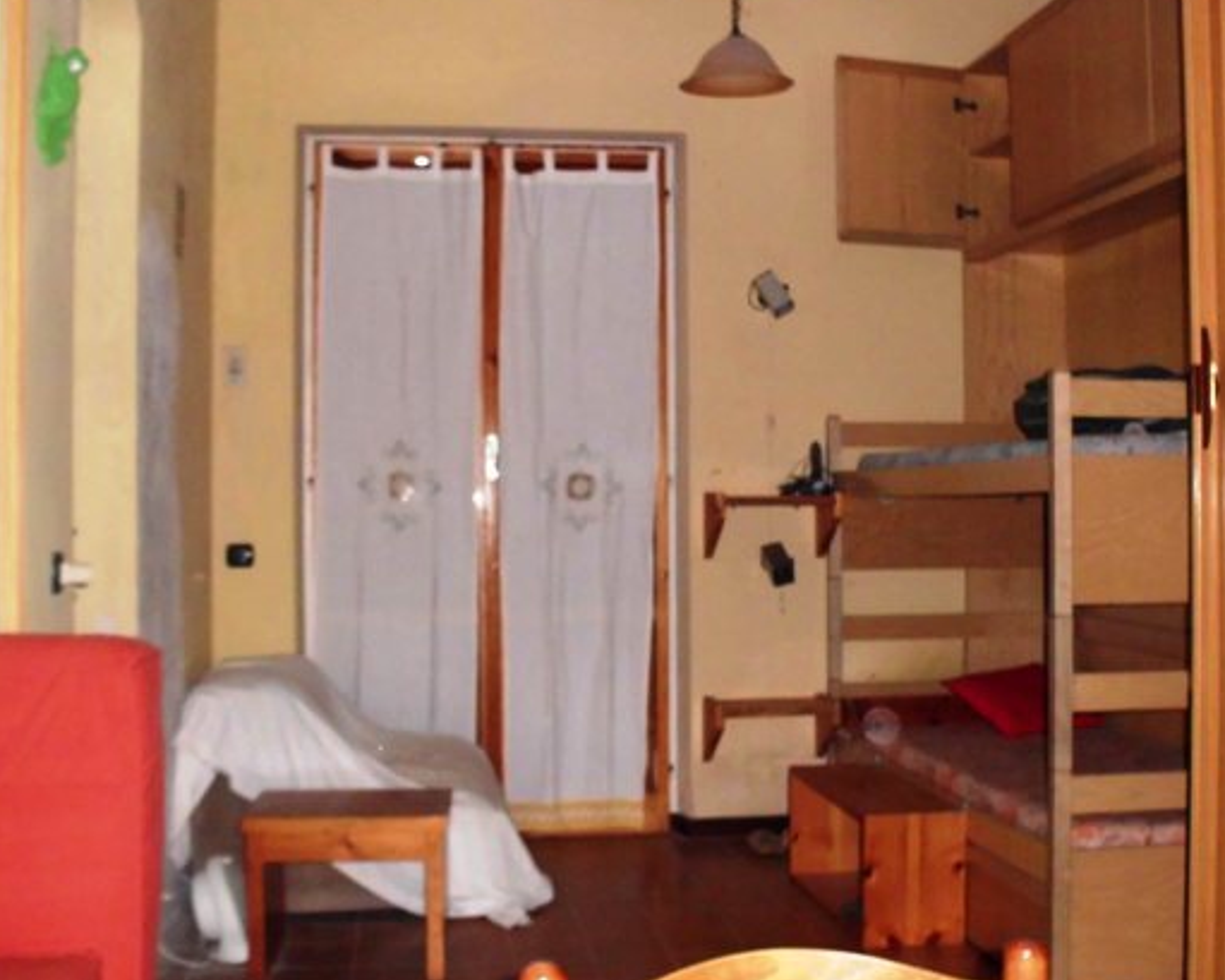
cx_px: 607
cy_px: 462
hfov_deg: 42.0
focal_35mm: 44
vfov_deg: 34.2
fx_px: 1596
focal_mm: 6.3
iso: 400
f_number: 2.9
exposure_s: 1/60
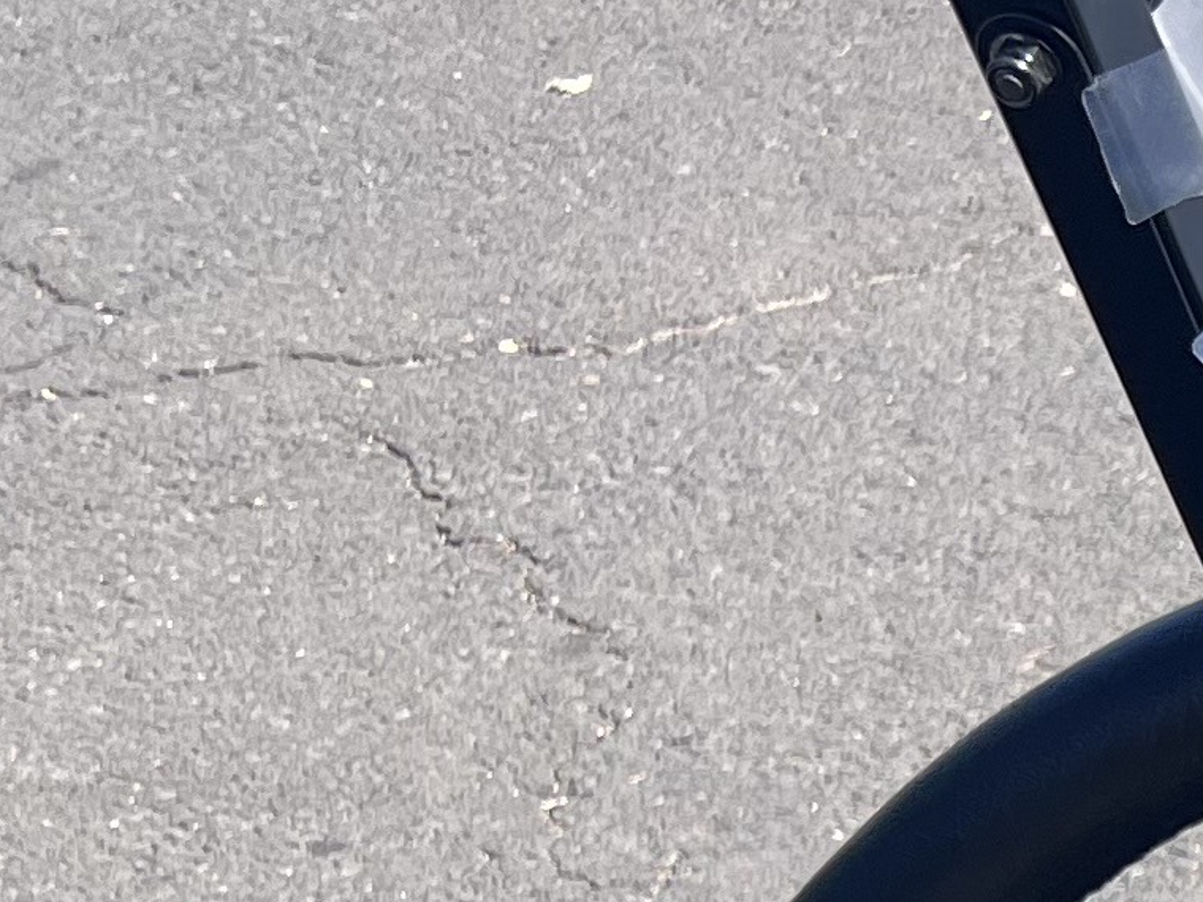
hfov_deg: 11.4
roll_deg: +4.9
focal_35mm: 138
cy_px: 1445
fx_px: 4796
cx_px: 3031
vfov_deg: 10.3
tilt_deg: -36.6
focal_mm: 5.7
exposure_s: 1/1724
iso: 50
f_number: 1.5
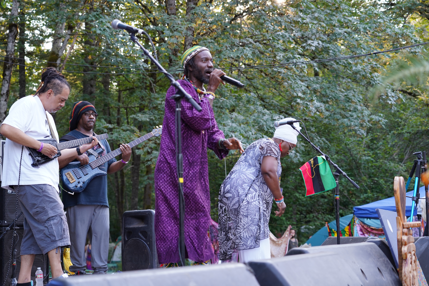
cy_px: 143
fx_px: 703
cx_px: 214
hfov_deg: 33.9
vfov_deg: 23.0
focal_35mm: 59
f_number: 4
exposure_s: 1/160
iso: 500
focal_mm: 59
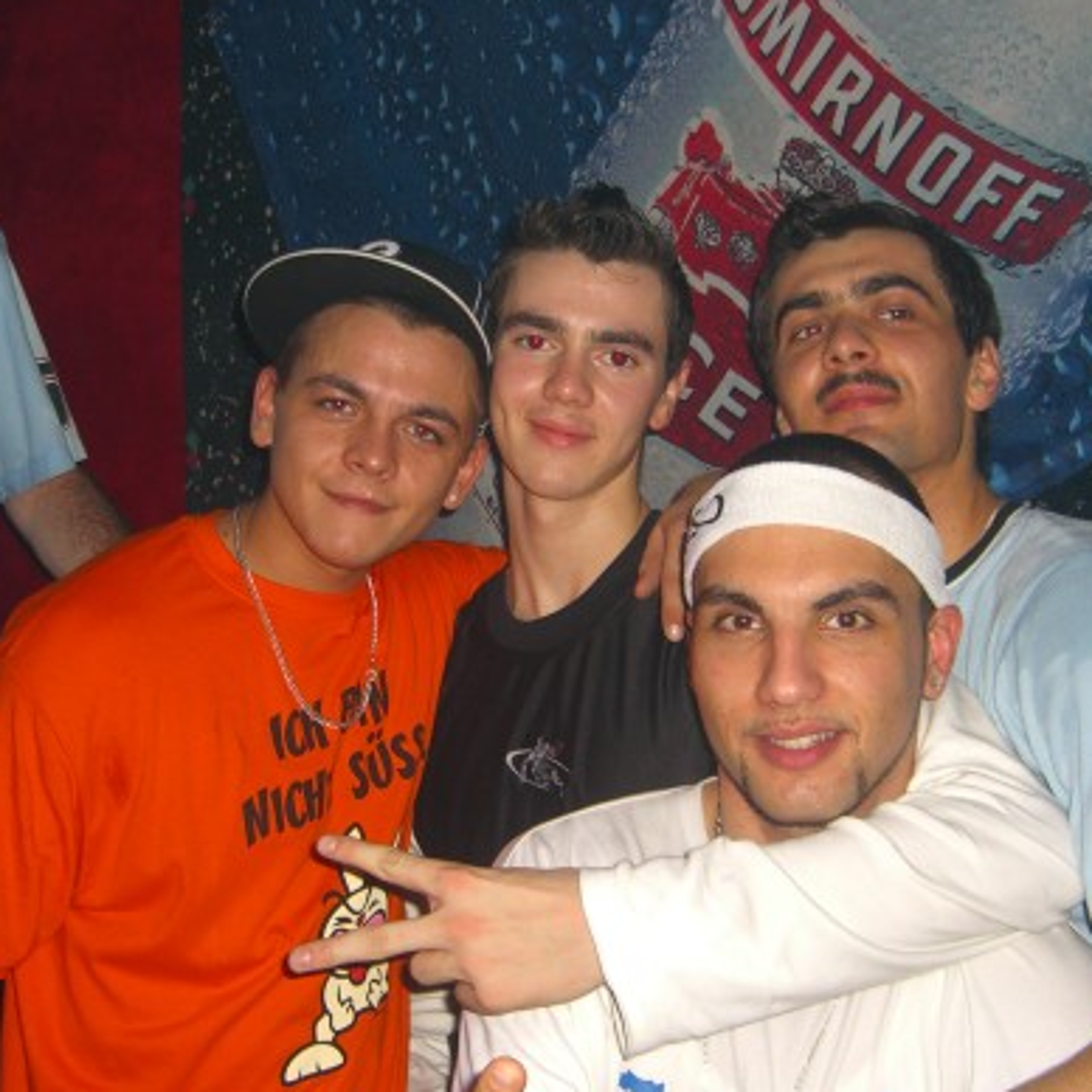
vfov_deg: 32.8
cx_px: 535
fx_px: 1856
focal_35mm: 52
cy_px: 599
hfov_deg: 32.8
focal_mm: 7.9
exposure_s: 1/60
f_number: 2.8
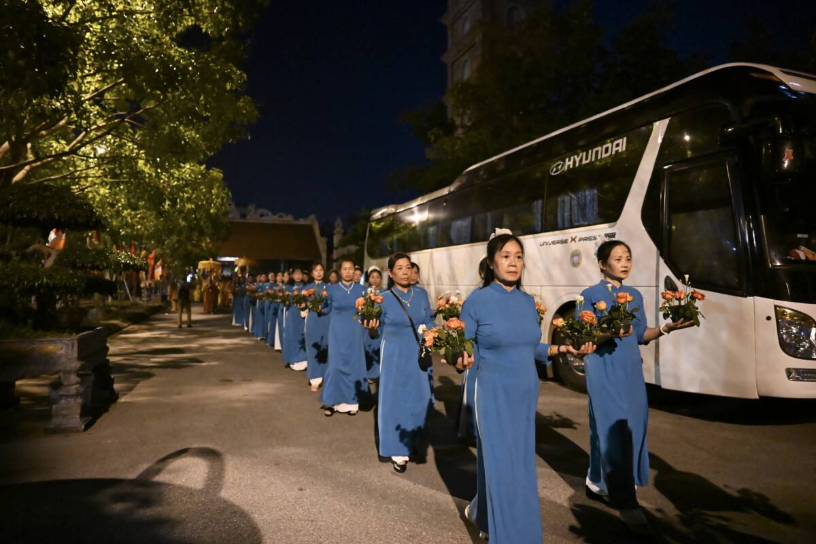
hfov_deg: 73.7
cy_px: 272
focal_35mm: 24
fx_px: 544
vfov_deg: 53.1
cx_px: 408
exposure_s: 1/200
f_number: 2.8
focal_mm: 24
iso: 10000
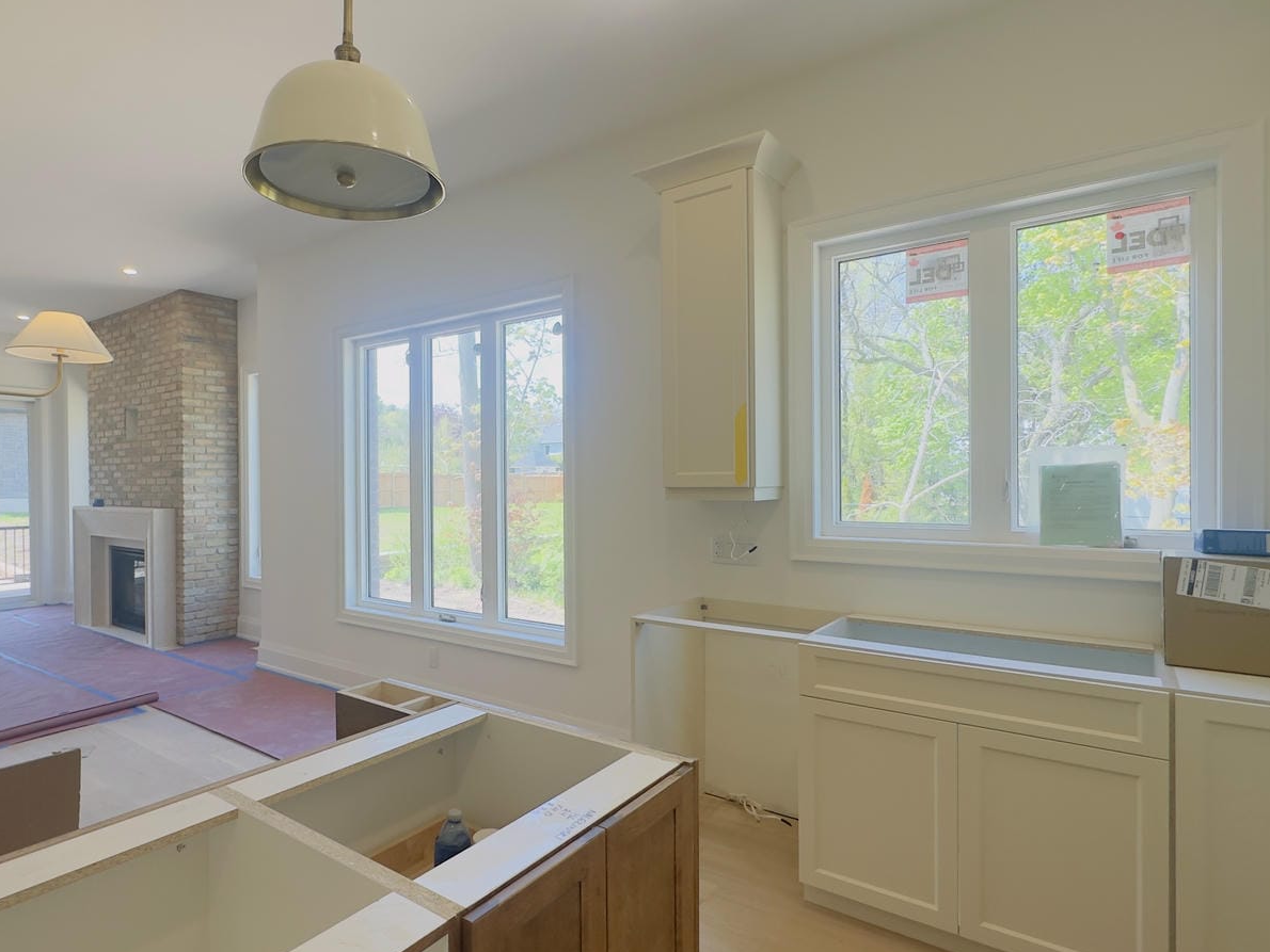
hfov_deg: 81.0
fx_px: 734
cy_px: 483
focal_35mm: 20
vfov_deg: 66.0
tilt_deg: -0.1
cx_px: 528
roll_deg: +0.2
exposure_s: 1/126
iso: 40
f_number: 2.2
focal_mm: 2.22
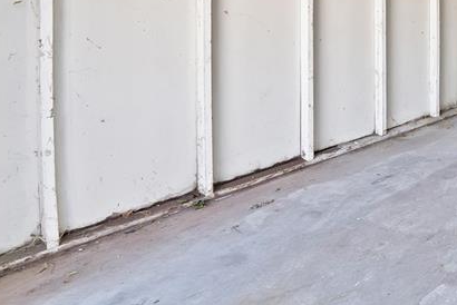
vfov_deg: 38.2
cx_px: 525
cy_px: -8
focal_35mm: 30
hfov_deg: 43.9
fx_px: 381
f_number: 9
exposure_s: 1/10
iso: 640
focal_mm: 12
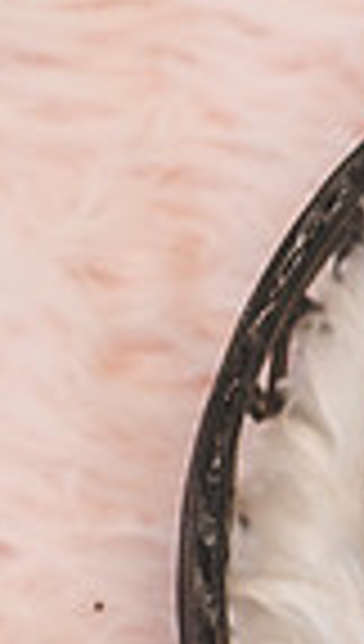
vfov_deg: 10.1
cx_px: 1159
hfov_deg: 5.4
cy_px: 660
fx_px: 3618
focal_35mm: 212
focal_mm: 50
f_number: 2.8
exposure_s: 1/125
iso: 2000
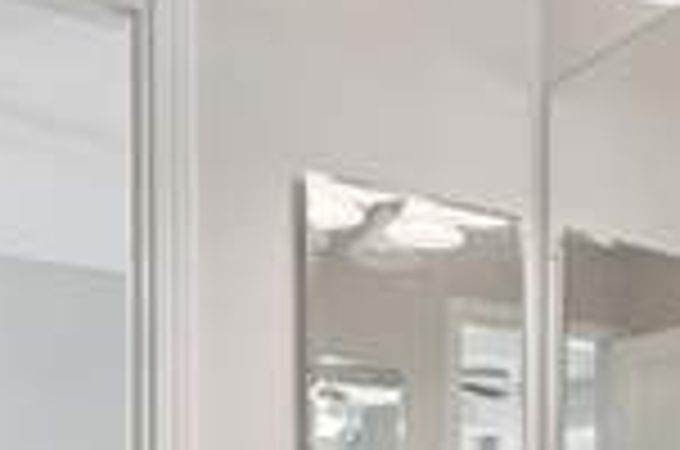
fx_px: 961
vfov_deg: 23.9
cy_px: 547
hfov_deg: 37.4
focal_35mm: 51
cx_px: 558
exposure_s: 1/15
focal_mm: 16
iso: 400
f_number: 8
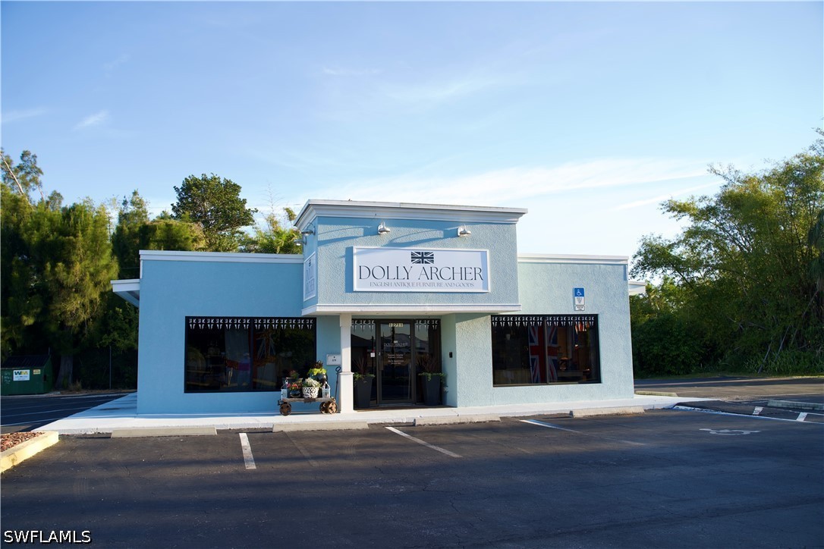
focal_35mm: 28
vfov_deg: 46.4
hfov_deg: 65.5
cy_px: 274
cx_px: 412
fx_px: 641
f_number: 4
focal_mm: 28
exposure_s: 1/250
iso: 80
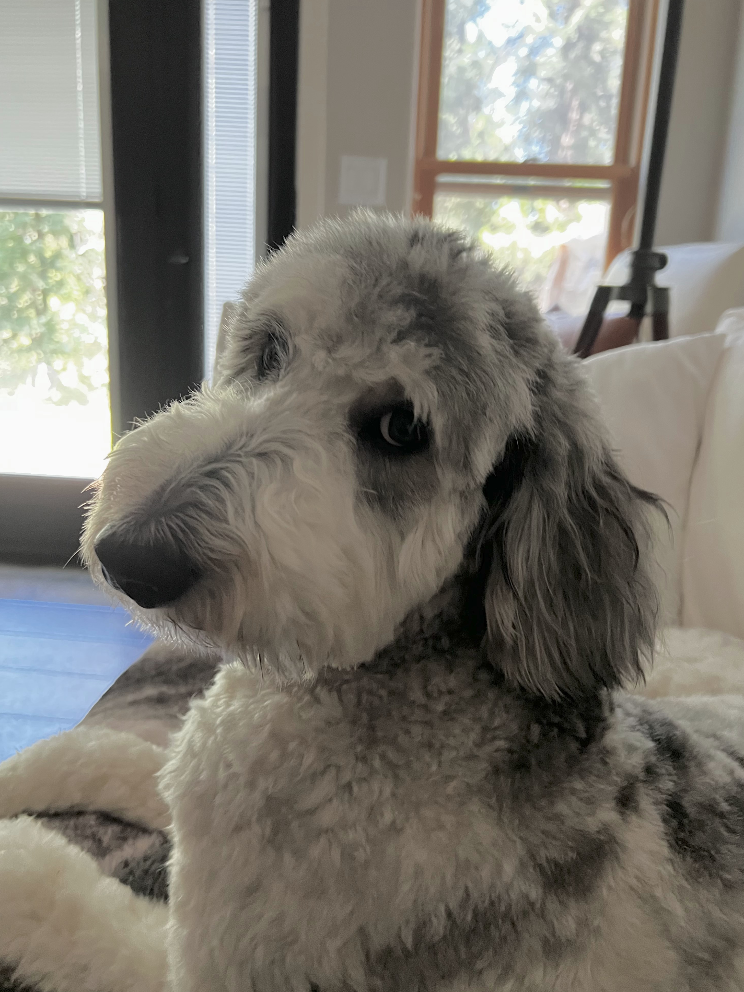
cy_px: 492
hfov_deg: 51.3
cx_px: 385
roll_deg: -1.2
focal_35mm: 27
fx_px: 774
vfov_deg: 65.3
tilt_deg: -13.4
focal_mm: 5.7
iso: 400
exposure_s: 1/60
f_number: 1.5
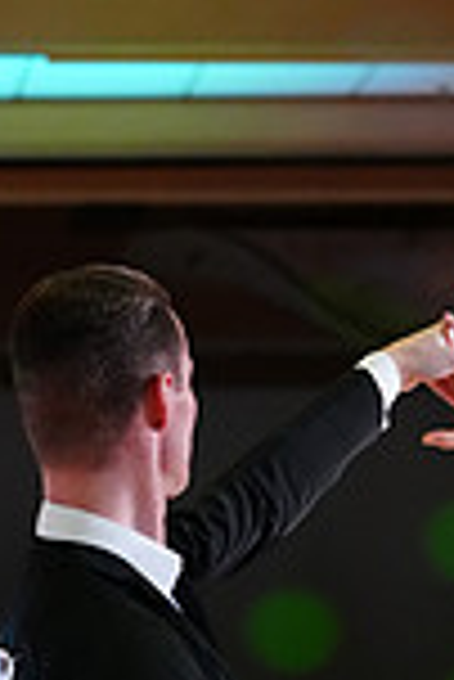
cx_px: 452
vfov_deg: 5.7
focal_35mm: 357
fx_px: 6737
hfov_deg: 3.9
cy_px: 1013
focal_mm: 93
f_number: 4
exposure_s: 1/500
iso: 4000
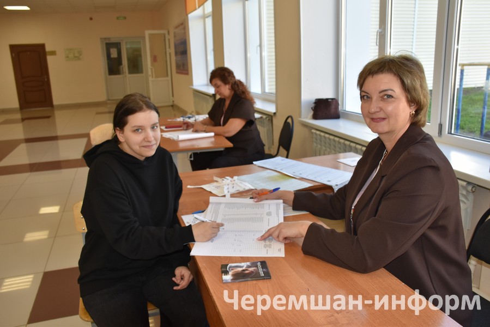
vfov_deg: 43.6
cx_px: 245
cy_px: 164
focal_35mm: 30
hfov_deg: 61.9
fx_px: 408
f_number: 5
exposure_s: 1/200
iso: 500
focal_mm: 20
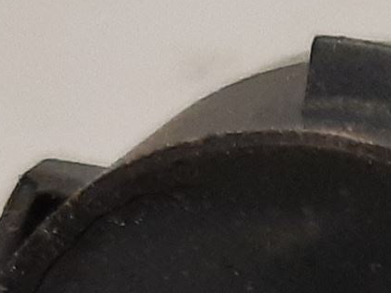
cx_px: 573
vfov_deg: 10.5
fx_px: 1434
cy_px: 621
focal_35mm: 127
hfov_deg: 14.5
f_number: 1.7
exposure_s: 1/60
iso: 250
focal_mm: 3.93
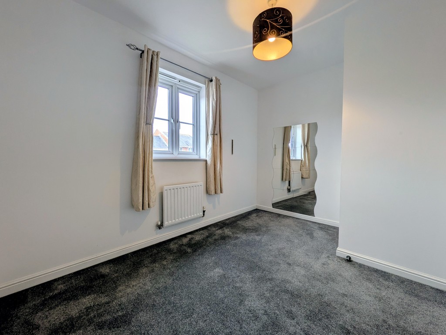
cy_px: 168
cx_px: 223
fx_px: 180
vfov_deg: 85.7
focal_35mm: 14
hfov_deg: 102.0
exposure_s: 1/134
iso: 58
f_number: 2.2
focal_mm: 1.83
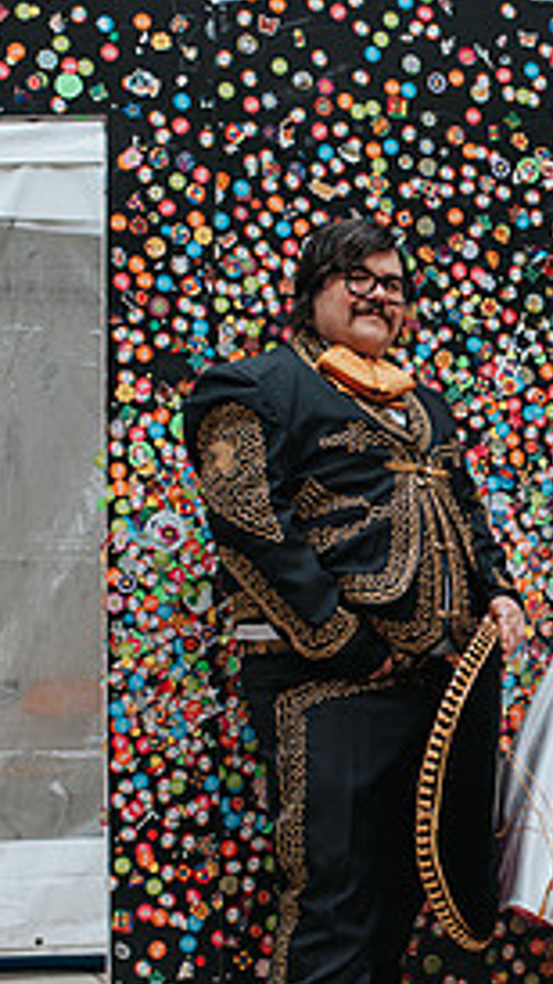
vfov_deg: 26.2
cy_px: 580
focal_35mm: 81
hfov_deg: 14.7
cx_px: 551
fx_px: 2113
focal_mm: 35
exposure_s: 1/1250
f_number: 3.5
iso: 720
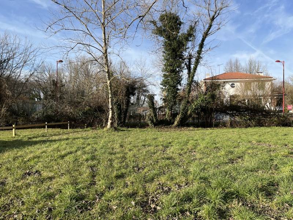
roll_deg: +0.4
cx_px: 146
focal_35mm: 26
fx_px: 220
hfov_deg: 67.3
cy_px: 110
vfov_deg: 53.1
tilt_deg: +2.6
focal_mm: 5.1
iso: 50
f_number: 1.6
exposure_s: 1/1992
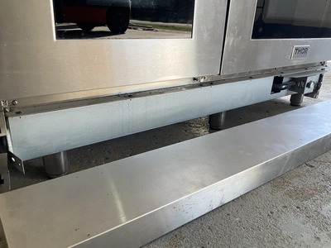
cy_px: 124
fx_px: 277
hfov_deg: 61.7
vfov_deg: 48.2
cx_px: 166
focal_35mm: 29
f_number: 1.8
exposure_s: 1/164
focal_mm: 3
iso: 25
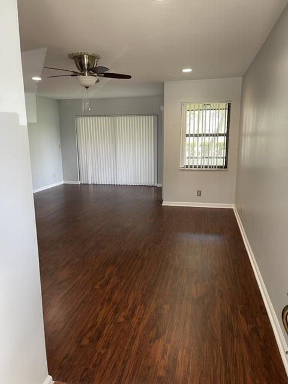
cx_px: 144
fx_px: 288
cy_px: 192
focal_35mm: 26
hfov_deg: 53.1
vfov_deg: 67.3
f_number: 1.6
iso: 100
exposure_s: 1/60
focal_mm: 5.1
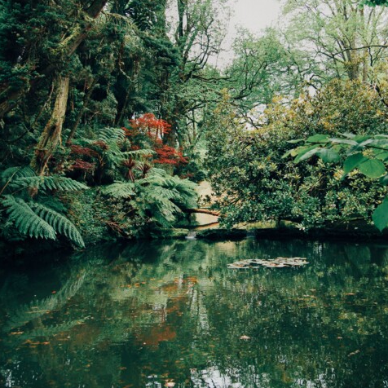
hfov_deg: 22.5
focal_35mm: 77
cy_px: 158
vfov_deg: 22.4
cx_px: 194
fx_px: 976
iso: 200
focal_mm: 40
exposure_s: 1/160
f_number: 6.3
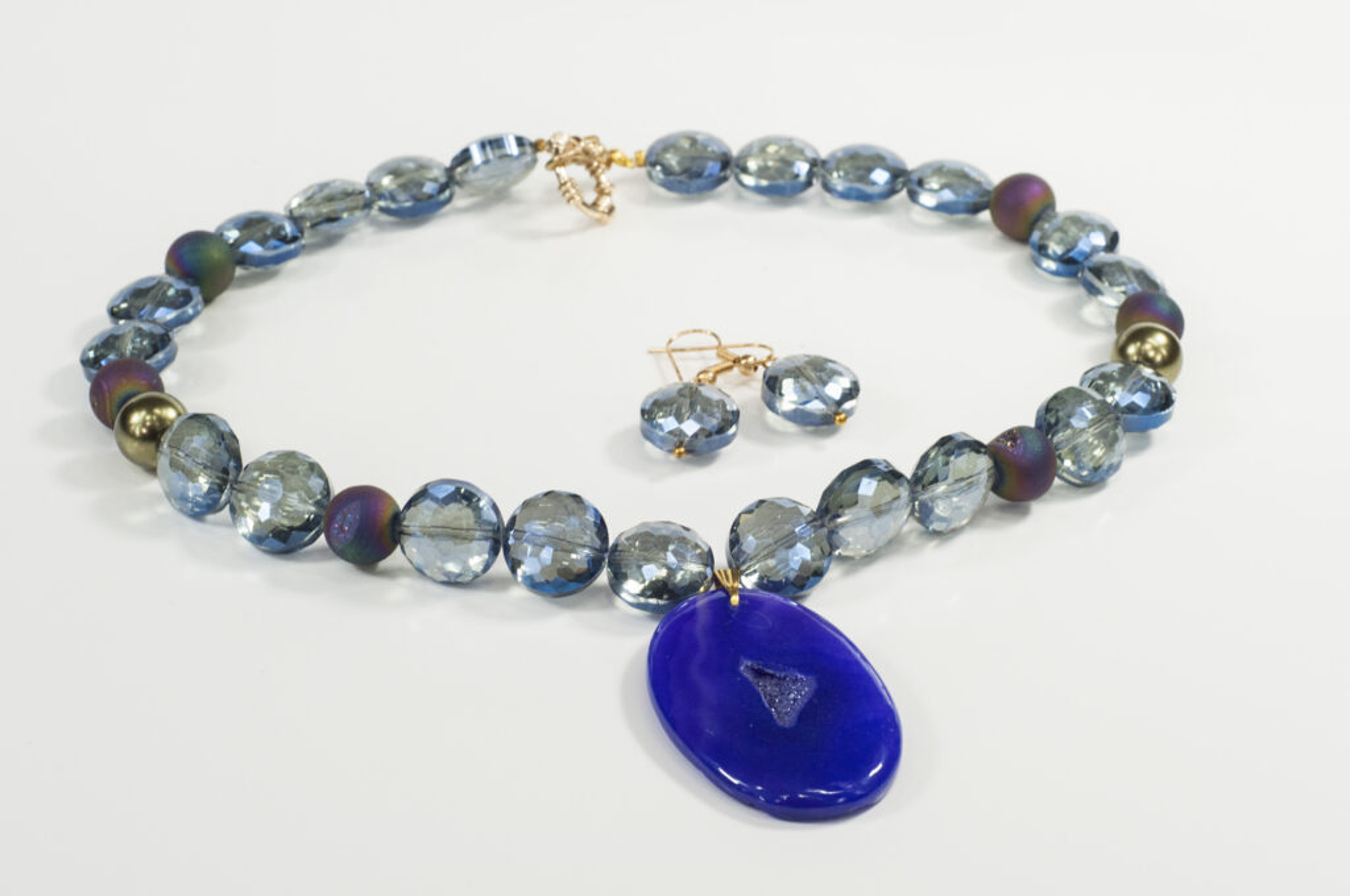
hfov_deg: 27.0
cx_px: 675
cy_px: 448
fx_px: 2809
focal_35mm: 75
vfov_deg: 18.1
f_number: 13
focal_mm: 50
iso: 800
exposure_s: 1/20
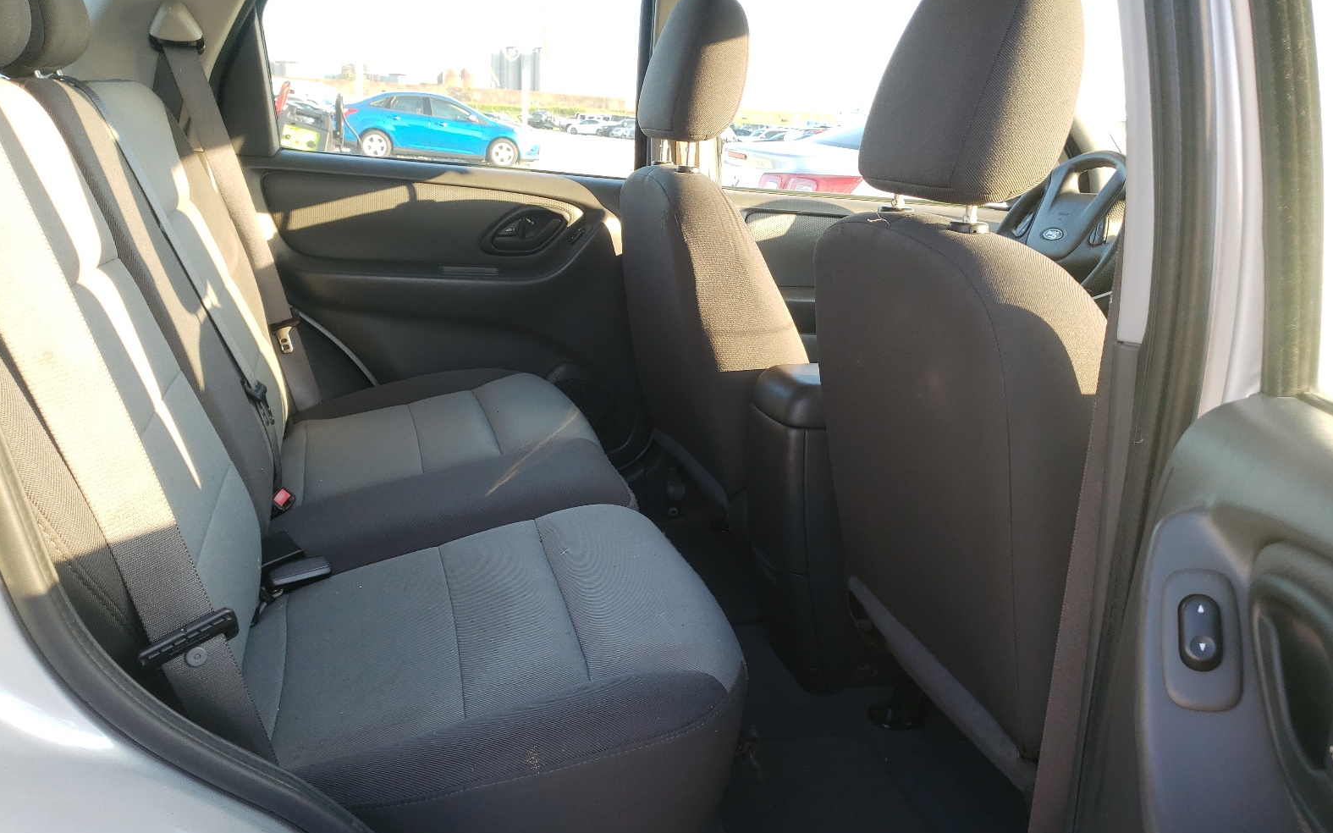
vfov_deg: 44.3
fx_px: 1017
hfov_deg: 66.5
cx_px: 675
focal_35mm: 28
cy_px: 500
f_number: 1.5
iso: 50
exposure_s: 1/156
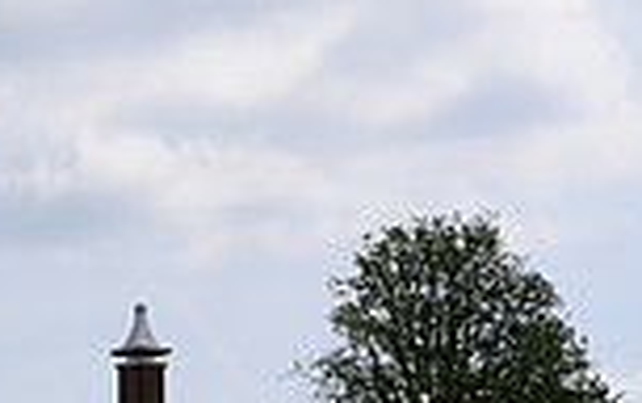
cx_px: -306
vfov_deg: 9.8
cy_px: 577
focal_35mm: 131
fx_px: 2295
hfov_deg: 14.9
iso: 72
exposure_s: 1/160
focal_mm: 34
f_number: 11
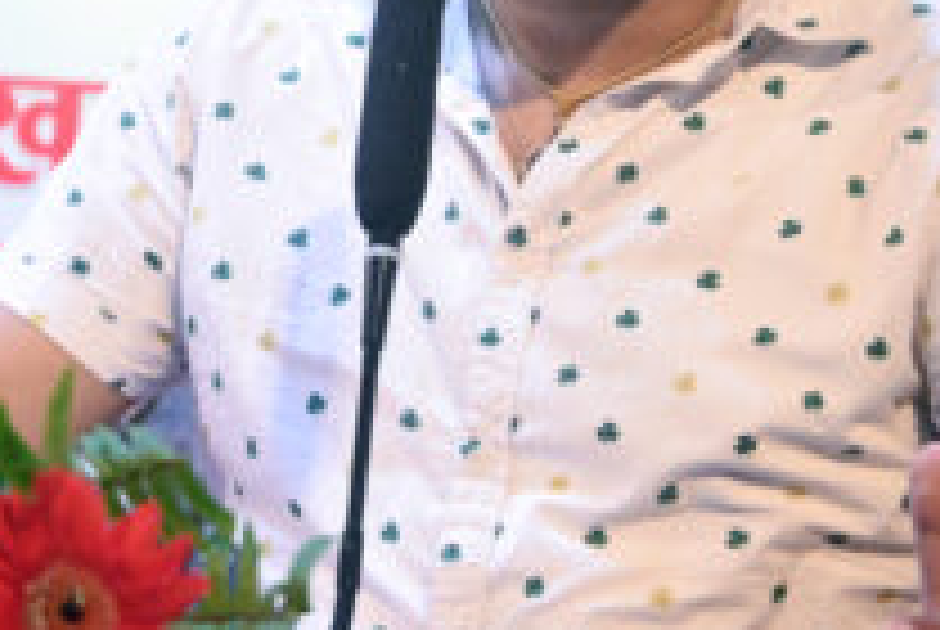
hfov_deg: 11.5
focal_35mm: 179
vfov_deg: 7.7
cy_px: 56
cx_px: 382
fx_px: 4680
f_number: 6.3
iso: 3200
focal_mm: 50
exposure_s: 1/100
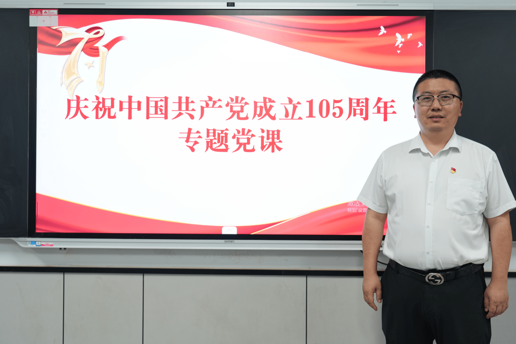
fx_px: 516
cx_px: 258
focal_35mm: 36
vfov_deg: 36.9
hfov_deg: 53.1
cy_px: 172
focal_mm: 36
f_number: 4
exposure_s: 1/100
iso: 1000
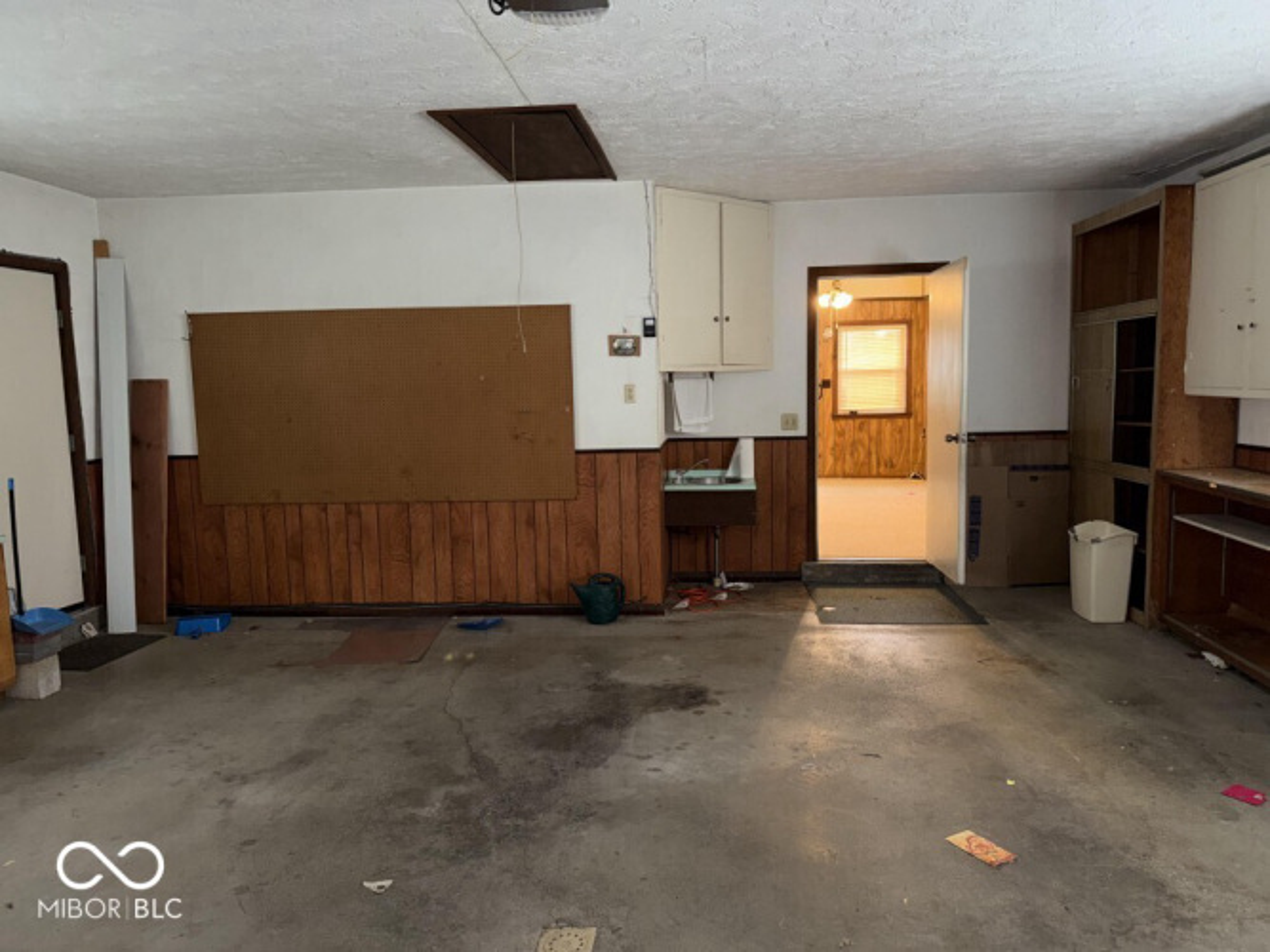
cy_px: 476
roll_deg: +1.1
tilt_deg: -6.4
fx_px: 880
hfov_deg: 71.6
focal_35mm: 24
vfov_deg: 56.8
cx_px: 635
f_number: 1.78
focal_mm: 6.76
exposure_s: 1/15
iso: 80
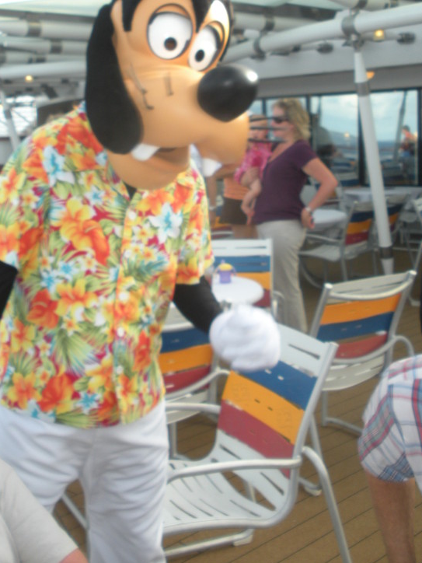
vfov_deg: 35.9
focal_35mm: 53
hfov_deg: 27.5
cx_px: 166
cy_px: 203
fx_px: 861
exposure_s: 1/194
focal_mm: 6.3
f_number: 3.5
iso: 64
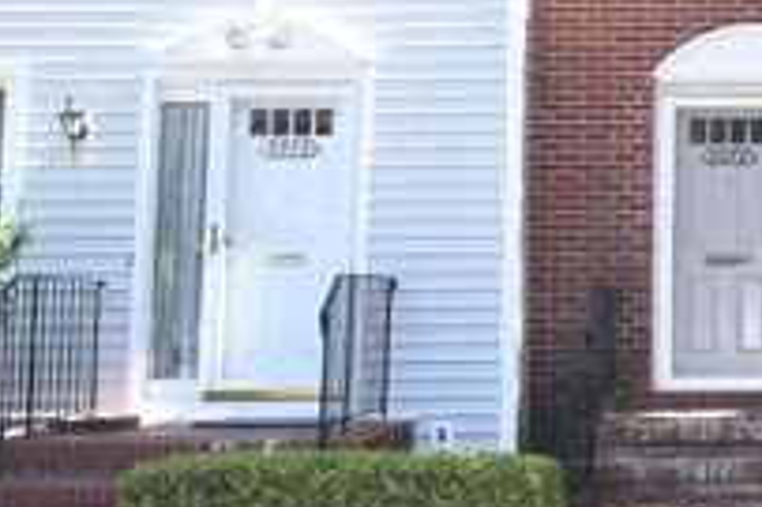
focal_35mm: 74
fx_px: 1565
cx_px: 833
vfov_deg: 18.3
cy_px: 133
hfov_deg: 25.4
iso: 640
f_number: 5.6
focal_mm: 20
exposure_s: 1/250
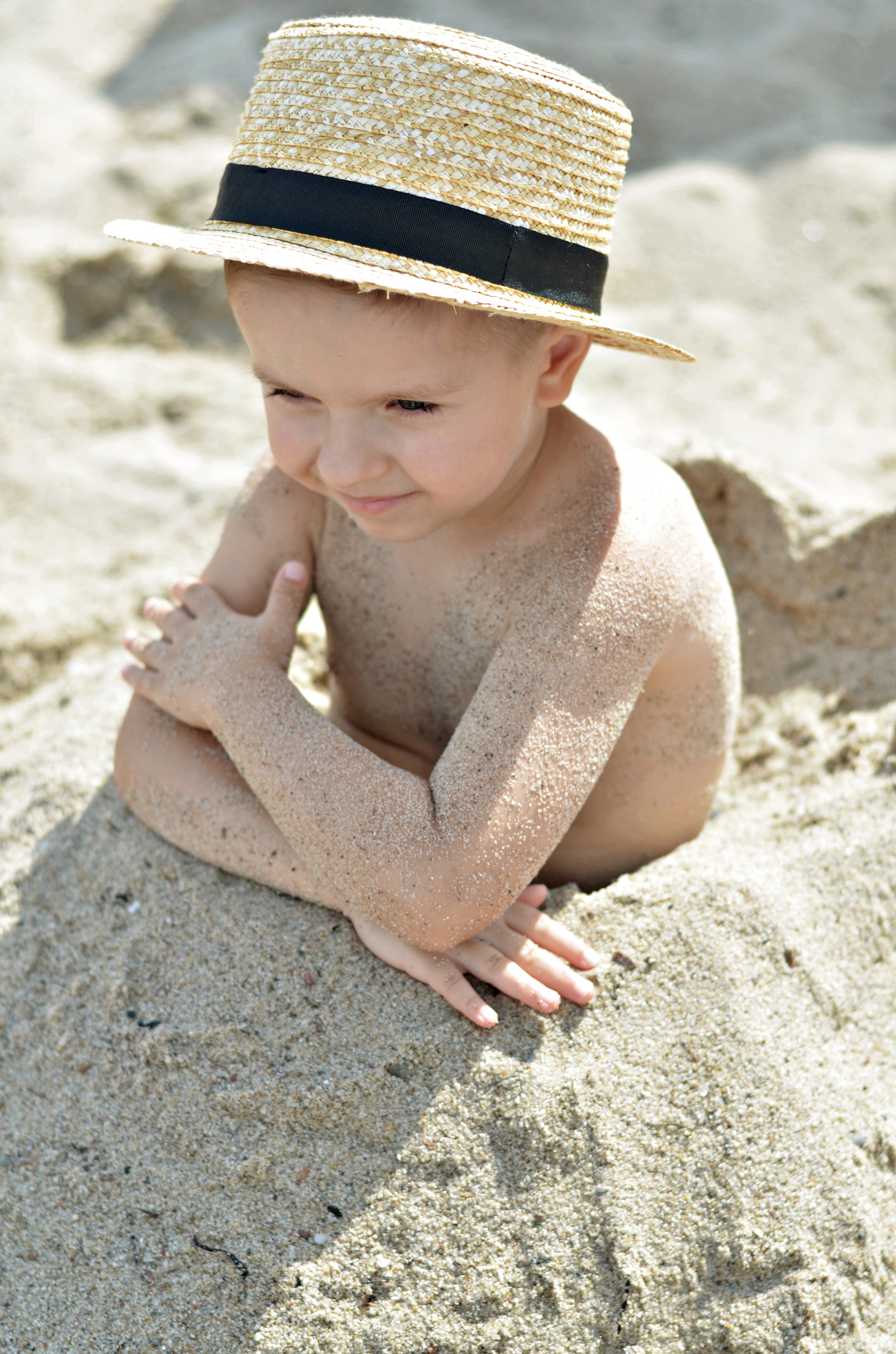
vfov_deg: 27.0
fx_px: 2813
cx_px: 448
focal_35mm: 75
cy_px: 677
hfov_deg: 18.1
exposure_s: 1/800
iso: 100
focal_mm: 50
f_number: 2.8
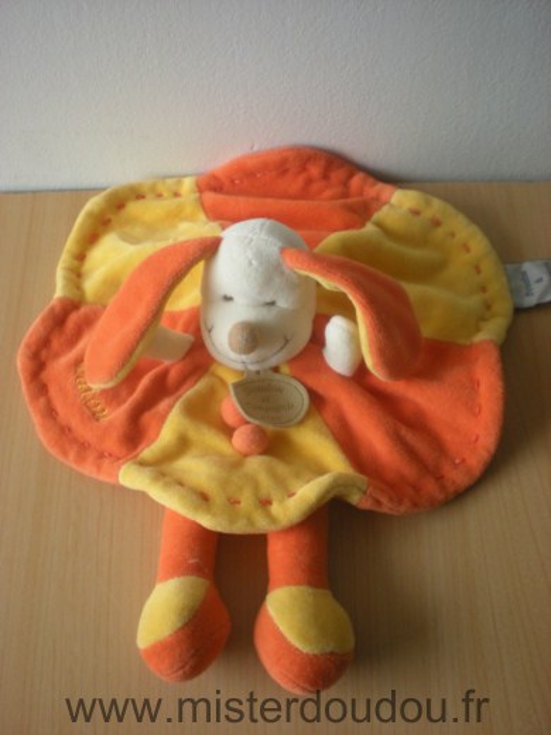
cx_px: 276
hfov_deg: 37.7
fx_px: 806
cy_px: 368
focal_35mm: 38
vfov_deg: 49.0
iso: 197
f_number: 3.1
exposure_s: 1/61.5
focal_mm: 6.3
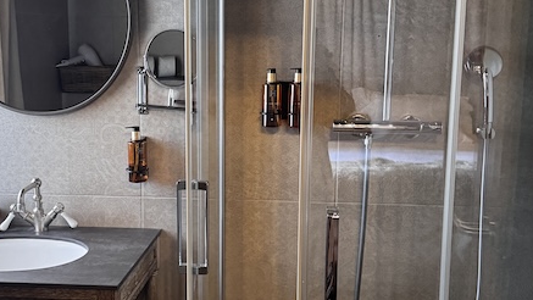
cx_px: 218
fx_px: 721
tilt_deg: -9.0
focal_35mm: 51
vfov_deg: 23.5
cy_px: 181
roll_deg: -0.2
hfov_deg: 40.4
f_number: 1.78
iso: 800
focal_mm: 6.76
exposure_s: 1/48
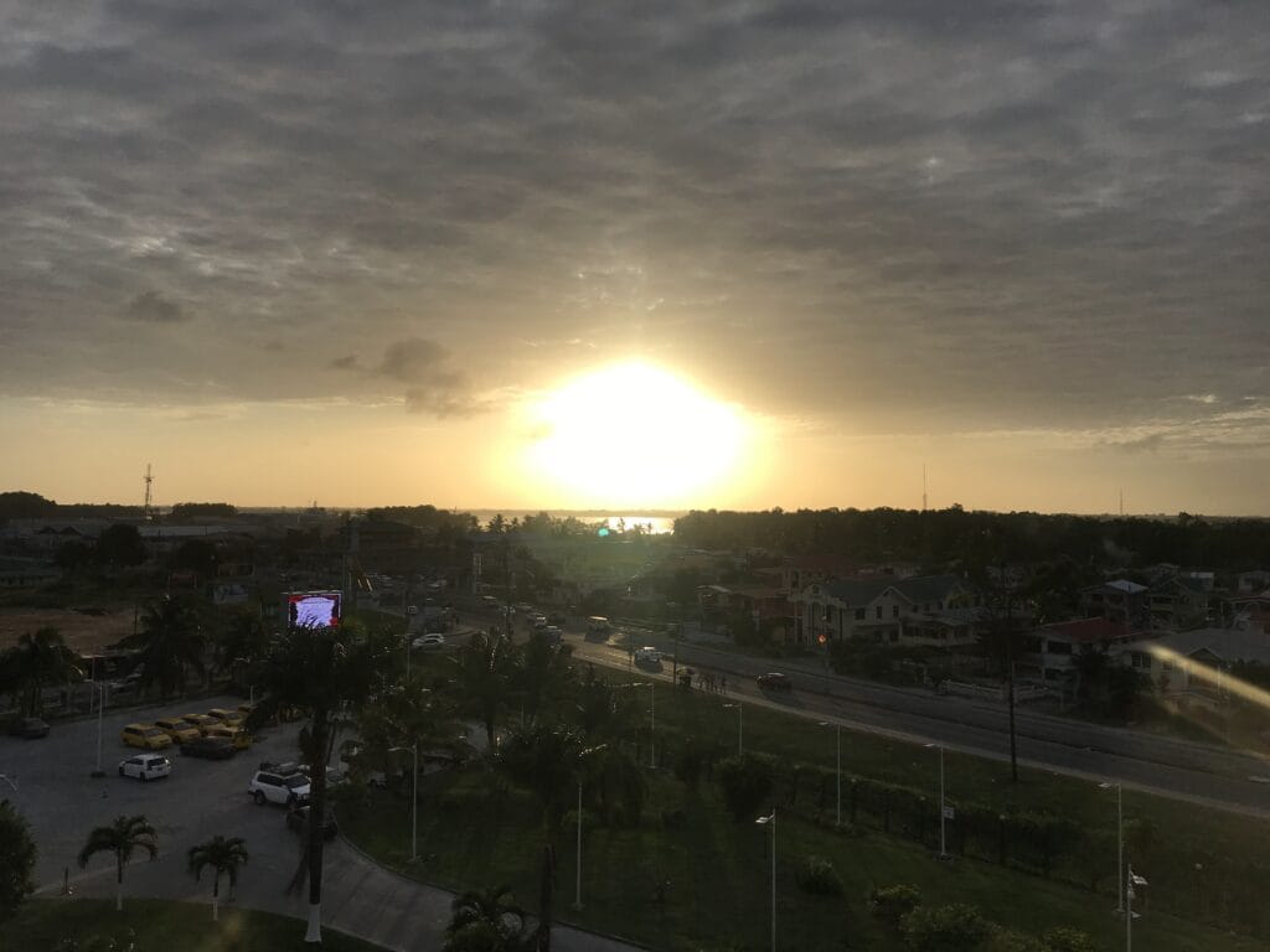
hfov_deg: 63.4
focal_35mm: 28
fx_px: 1027
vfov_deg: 49.7
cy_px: 476
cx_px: 635
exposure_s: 1/3300
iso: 20
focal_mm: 3.99
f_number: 1.8
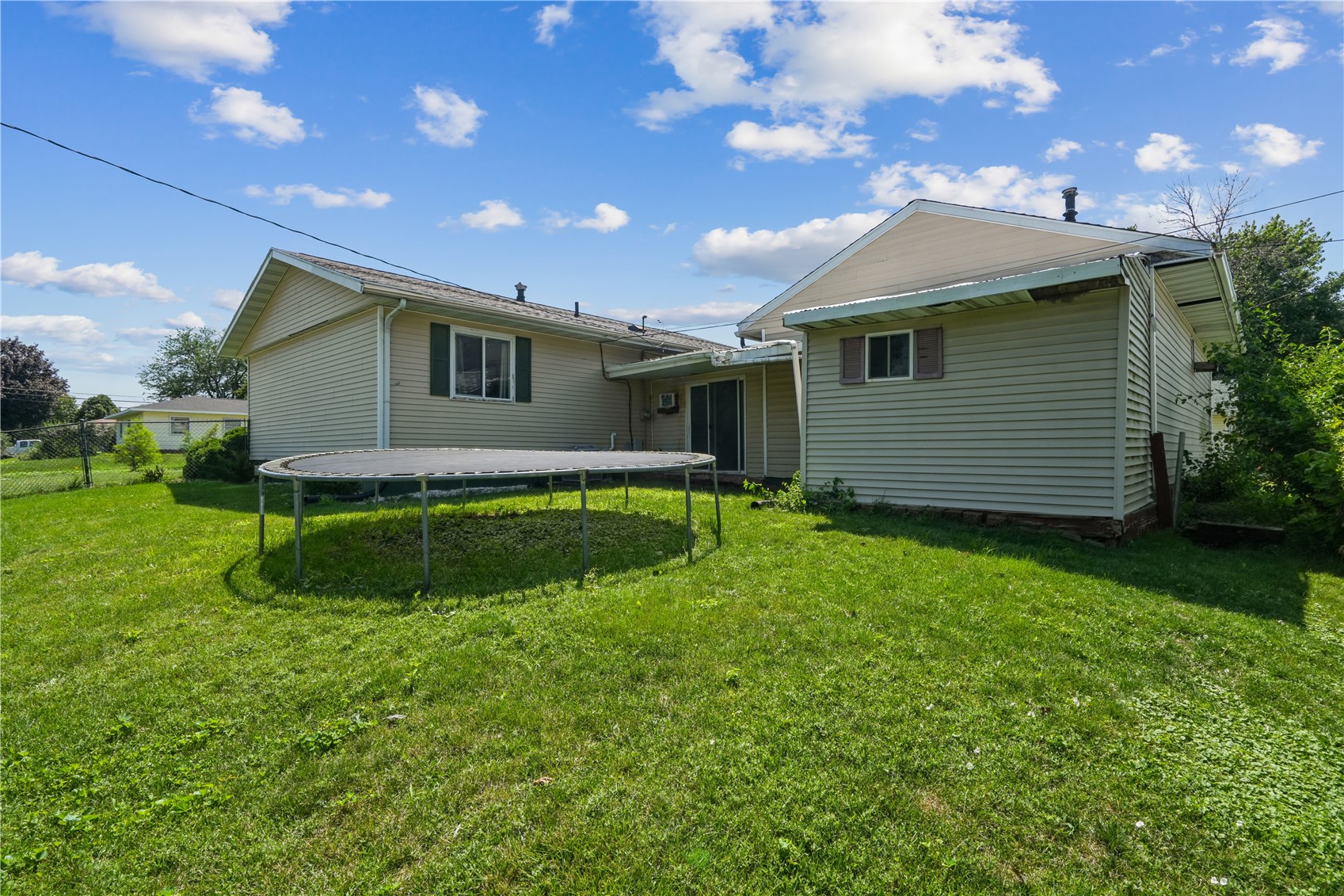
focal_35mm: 16
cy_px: 448
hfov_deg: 96.7
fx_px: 597
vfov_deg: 73.7
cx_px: 672
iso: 400
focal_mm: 16
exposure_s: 1/640
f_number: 10
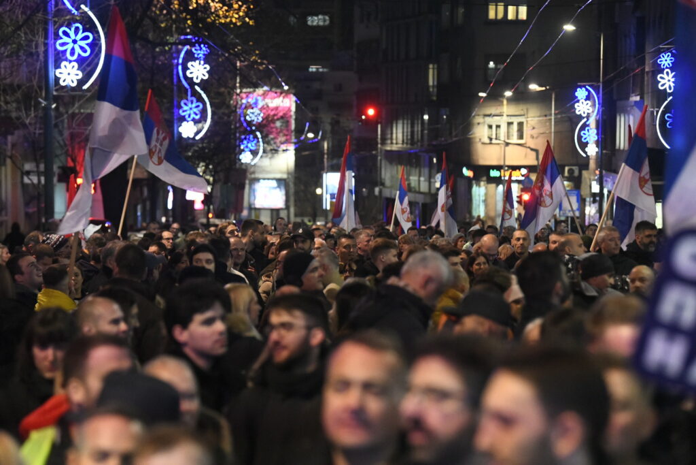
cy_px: 232
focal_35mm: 130
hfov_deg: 15.8
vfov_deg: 10.6
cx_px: 348
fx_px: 2514
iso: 10000
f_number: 4
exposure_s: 1/160
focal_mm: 130
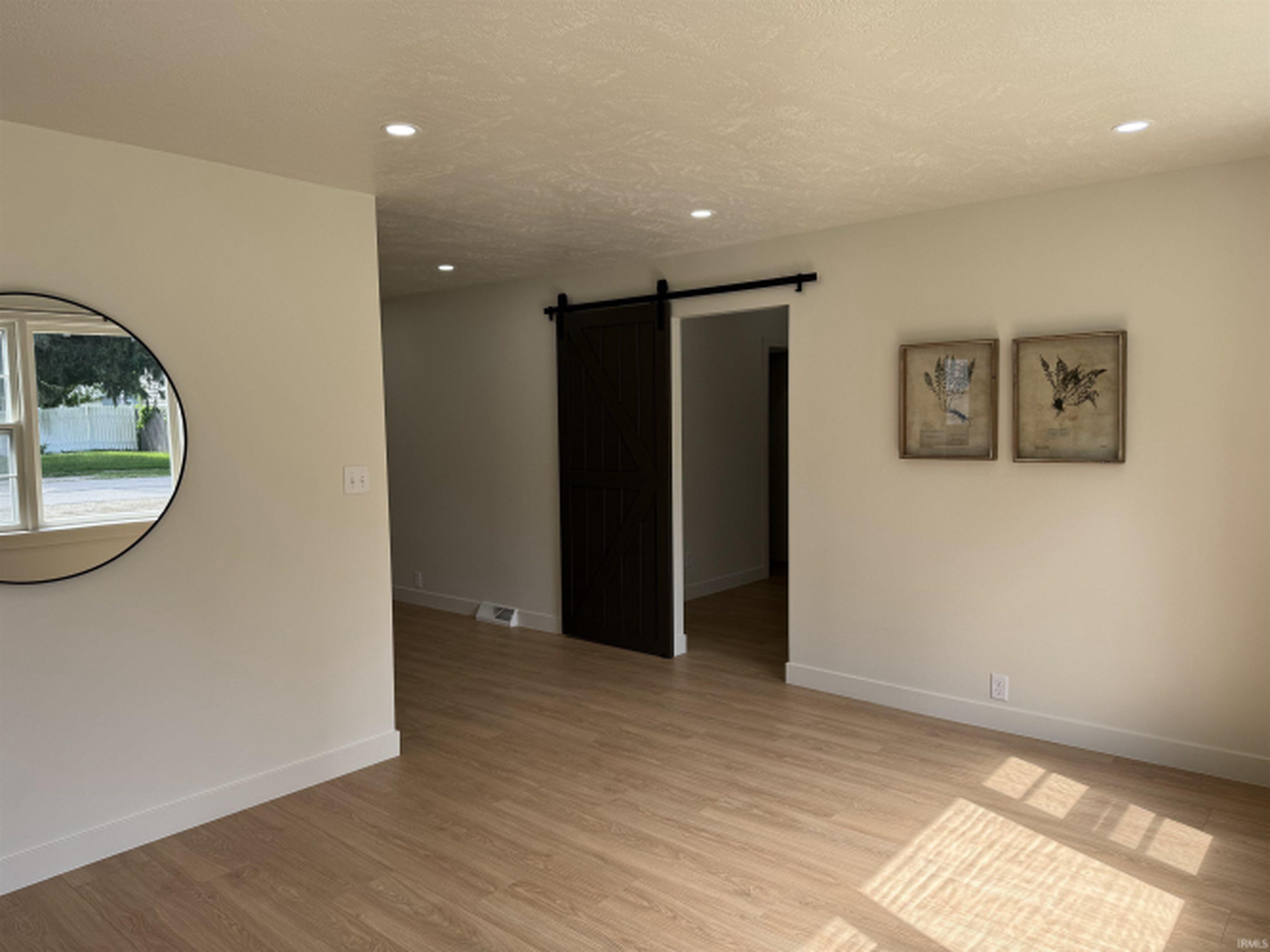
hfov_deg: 71.6
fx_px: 880
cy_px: 476
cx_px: 635
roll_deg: +0.9
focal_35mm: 24
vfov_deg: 56.8
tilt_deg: -4.7
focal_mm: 6.76
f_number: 1.78
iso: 80
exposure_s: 1/467
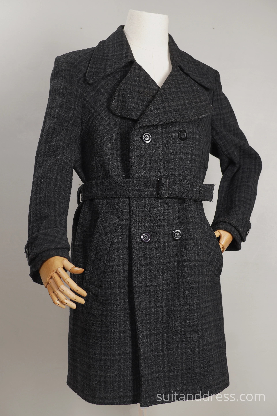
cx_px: 138
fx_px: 554
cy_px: 208
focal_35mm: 48
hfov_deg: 28.1
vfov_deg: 41.1
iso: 200
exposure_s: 1/40
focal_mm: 32
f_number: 3.5
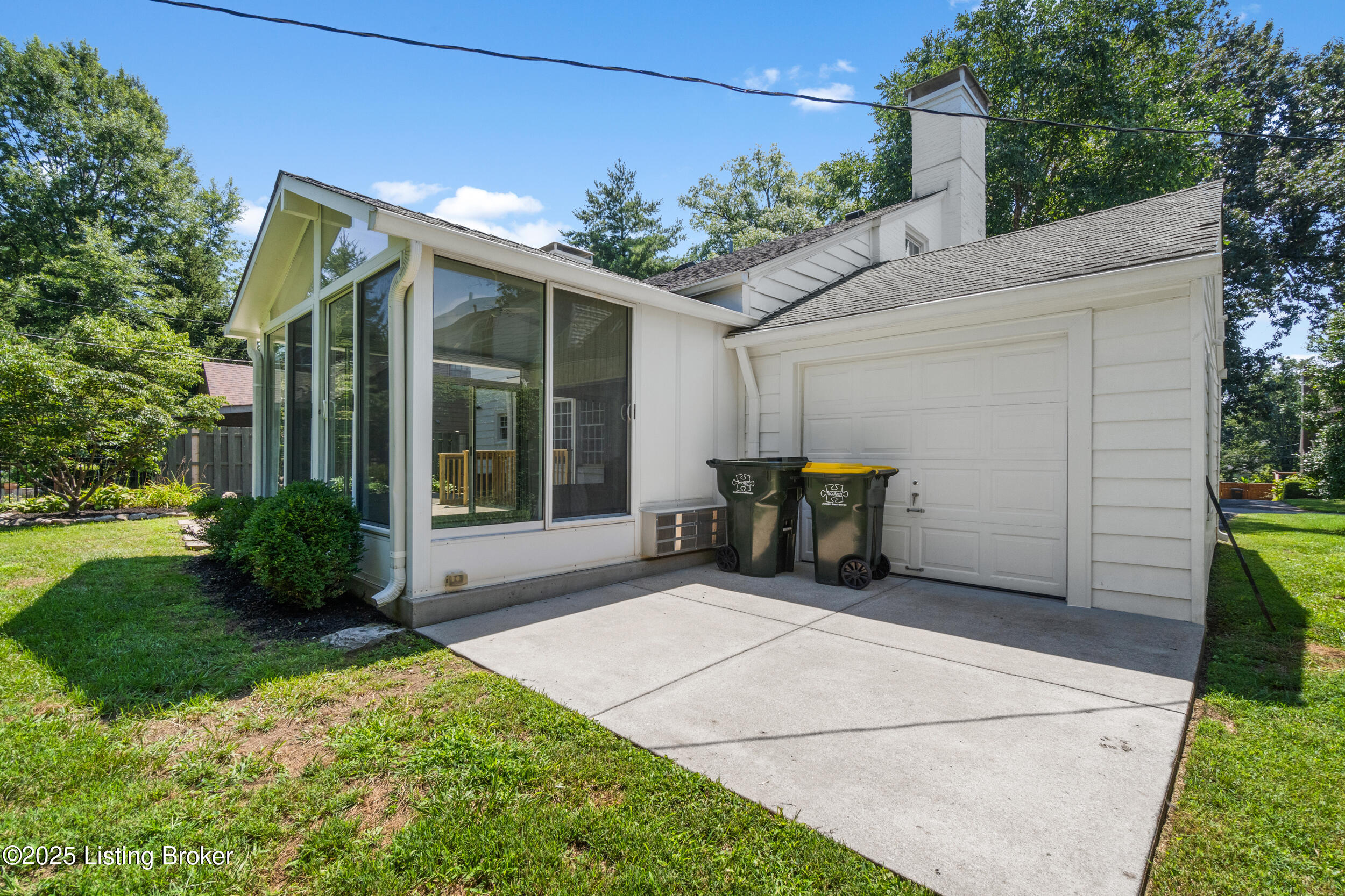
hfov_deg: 100.4
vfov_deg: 77.3
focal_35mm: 15
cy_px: 448
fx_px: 560
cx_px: 672
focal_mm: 10
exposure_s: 1/800
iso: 400
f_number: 10
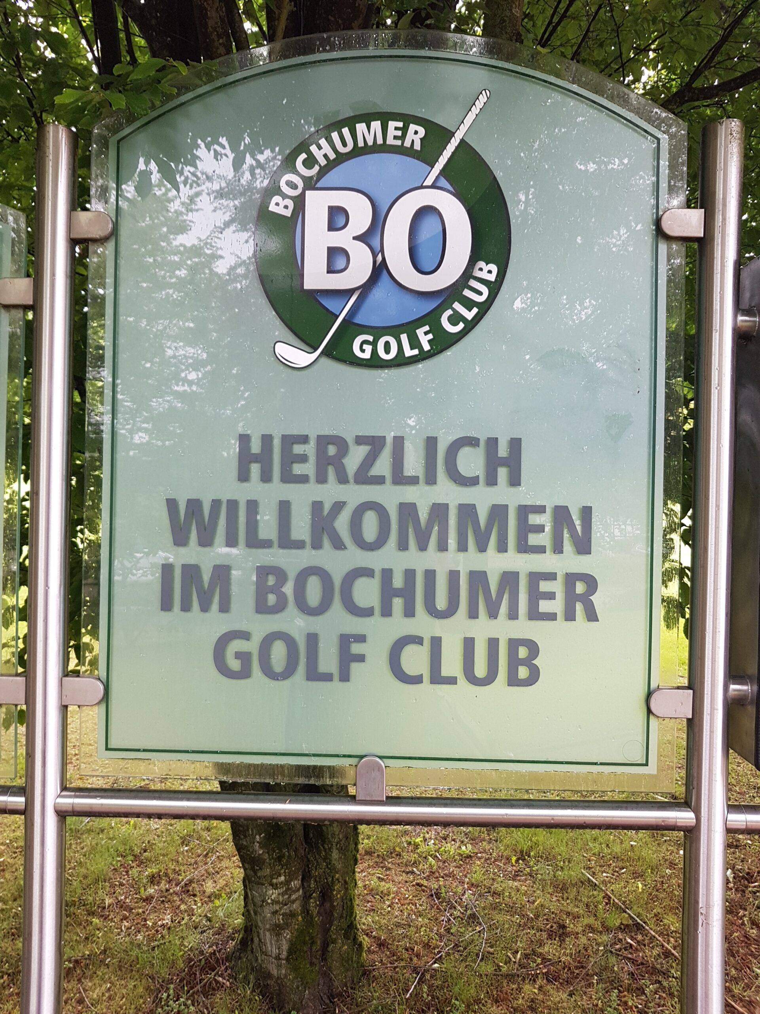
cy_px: 507
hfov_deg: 53.1
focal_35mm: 26
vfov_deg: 67.3
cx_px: 380
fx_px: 761
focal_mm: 4.2
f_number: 1.7
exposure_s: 1/60
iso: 50
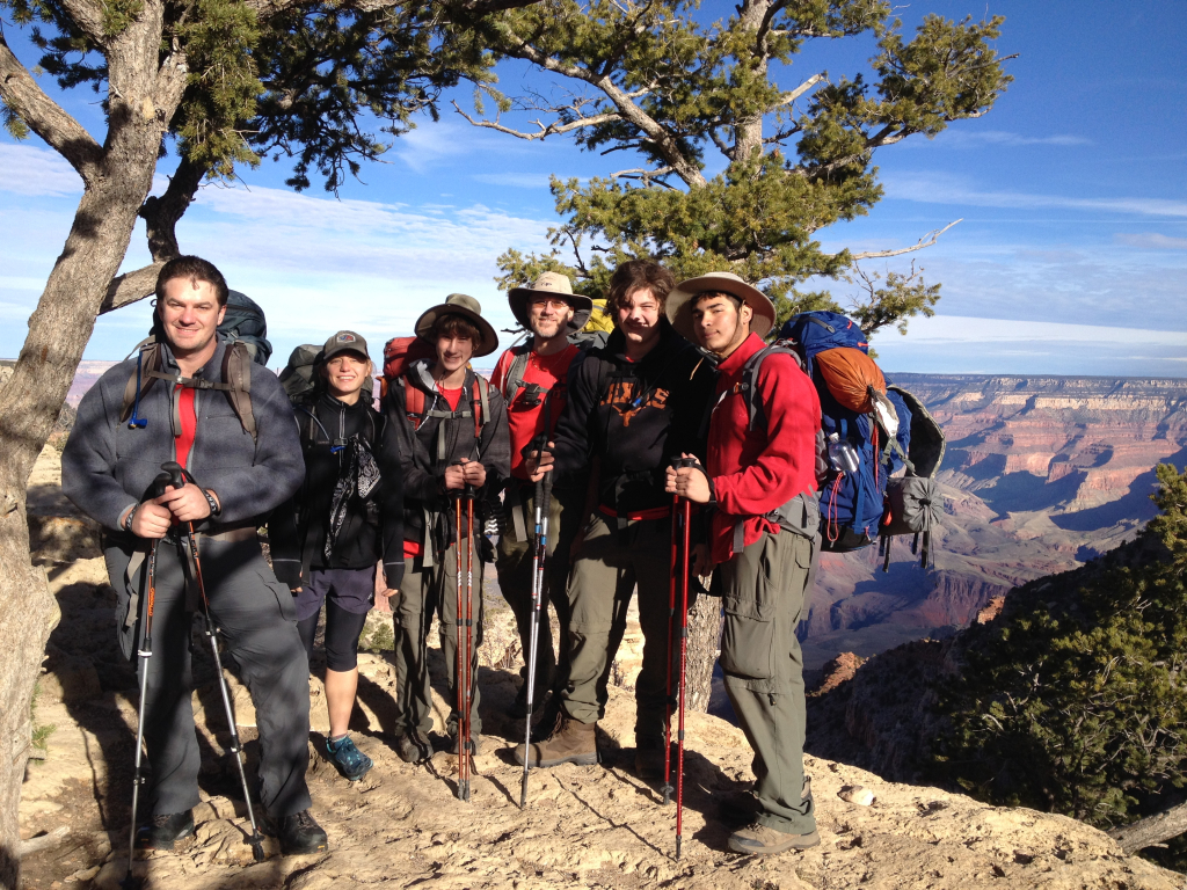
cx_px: 594
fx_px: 1200
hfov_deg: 52.6
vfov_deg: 40.7
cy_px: 445
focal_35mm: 35
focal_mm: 4.28
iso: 50
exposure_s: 1/1346
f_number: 2.4
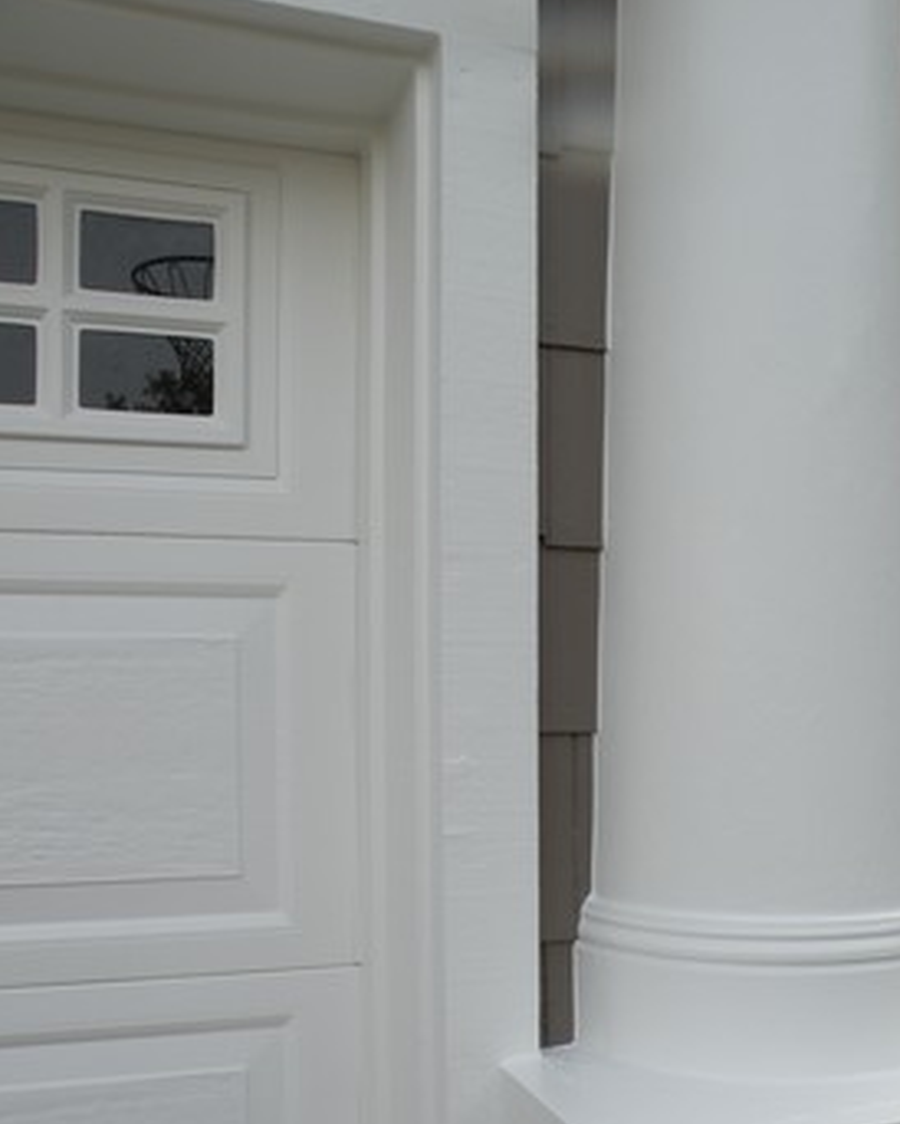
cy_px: 703
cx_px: 578
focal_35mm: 37
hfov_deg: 39.8
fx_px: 1231
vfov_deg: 48.6
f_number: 5
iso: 64
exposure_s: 1/150
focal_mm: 4.7
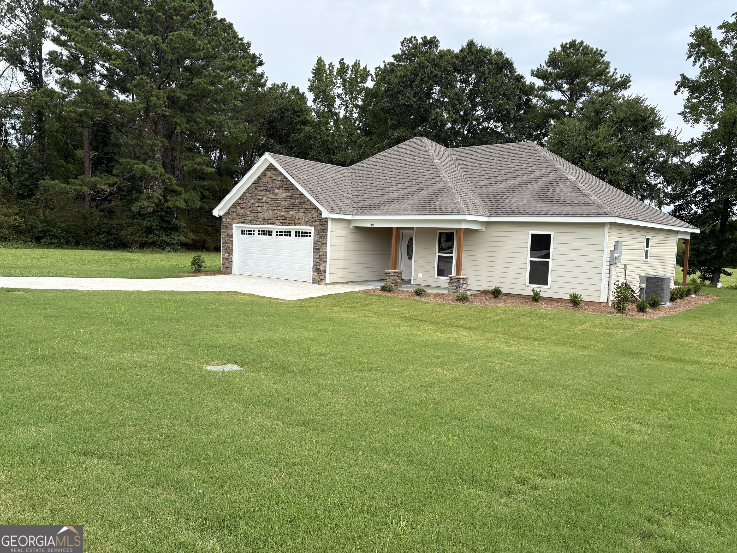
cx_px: 368
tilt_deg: -2.9
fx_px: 554
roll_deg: -1.4
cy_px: 276
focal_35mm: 26
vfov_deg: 53.1
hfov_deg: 67.3
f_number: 1.6
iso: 50
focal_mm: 5.96
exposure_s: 1/1239
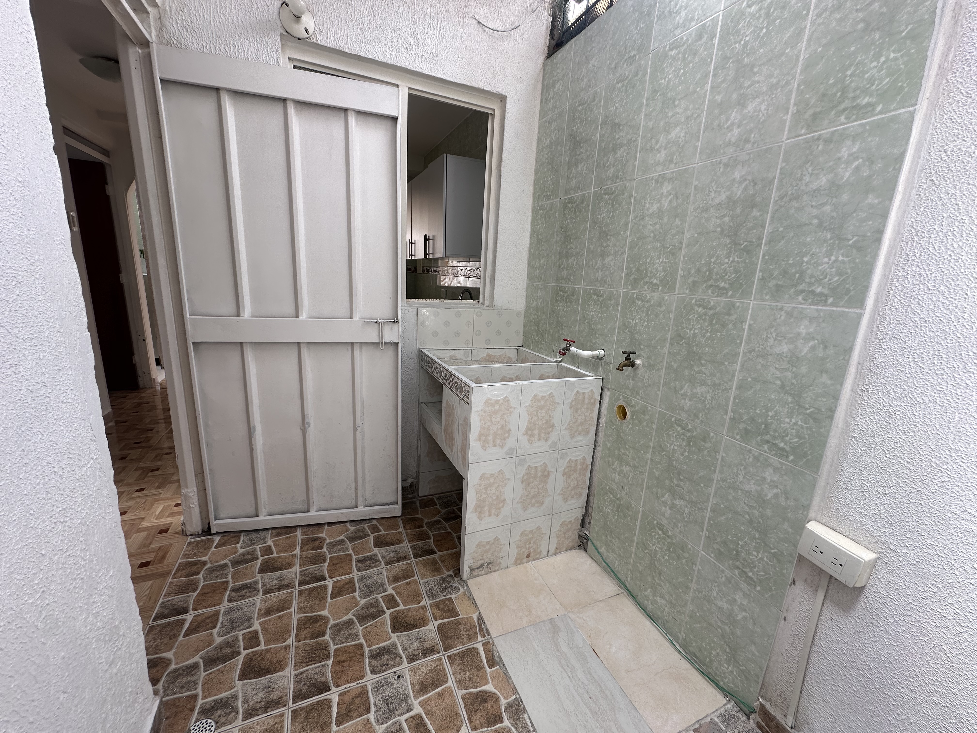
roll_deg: -5.4
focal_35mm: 14
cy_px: 366
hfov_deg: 102.1
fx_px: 395
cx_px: 488
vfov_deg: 85.7
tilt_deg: -12.5
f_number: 2.2
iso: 40
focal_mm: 2.22
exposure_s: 1/130
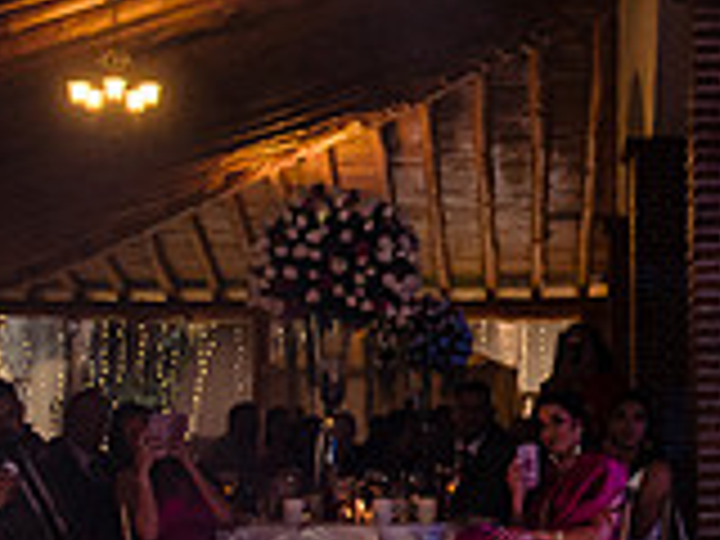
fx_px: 2018
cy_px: 231
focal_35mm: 97
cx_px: 815
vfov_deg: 15.2
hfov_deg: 19.3
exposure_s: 1/125
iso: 2000
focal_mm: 24
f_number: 7.1
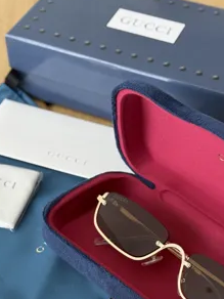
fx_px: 682
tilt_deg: -47.2
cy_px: 198
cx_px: 140
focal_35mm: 79
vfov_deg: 24.6
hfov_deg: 18.6
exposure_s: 1/255
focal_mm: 6.76
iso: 64
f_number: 1.78
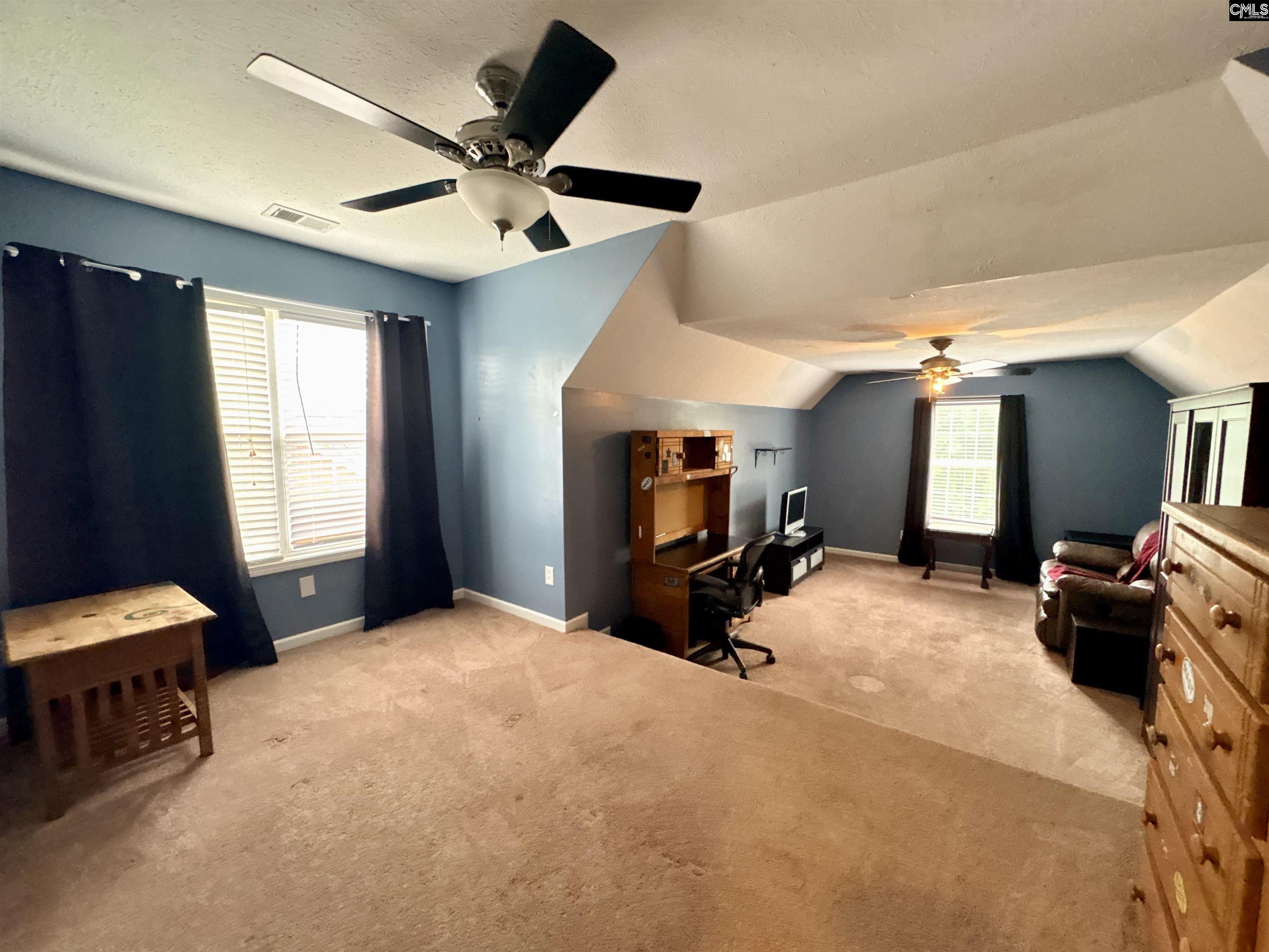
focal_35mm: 14
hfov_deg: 102.1
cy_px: 476
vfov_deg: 85.7
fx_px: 513
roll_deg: +1.4
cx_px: 634
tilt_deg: -5.1
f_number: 2.2
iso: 640
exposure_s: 1/60
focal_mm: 2.22
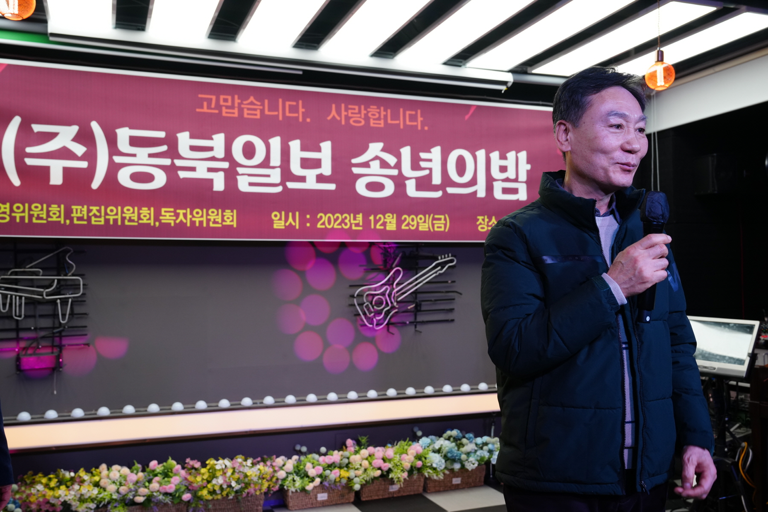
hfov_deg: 55.8
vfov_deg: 38.9
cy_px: 256
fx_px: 725
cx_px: 384
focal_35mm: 34
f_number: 5.6
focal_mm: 34
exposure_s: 1/160
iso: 640
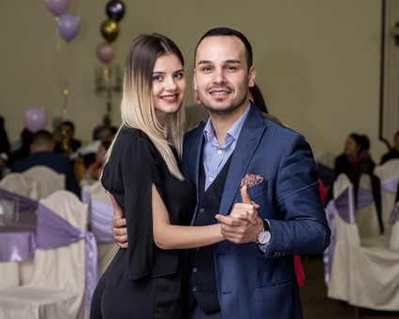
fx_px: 1393
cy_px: 219
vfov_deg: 13.0
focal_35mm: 118
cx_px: 200
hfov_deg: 16.3
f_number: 2.8
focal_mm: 55
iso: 1250
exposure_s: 1/125
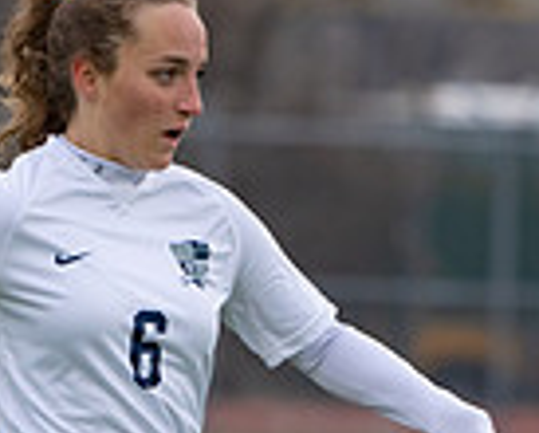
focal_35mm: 1336
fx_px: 21343
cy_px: 690
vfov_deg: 1.2
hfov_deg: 1.4
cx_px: 81
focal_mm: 300
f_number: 5.6
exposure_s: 1/1250
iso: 800
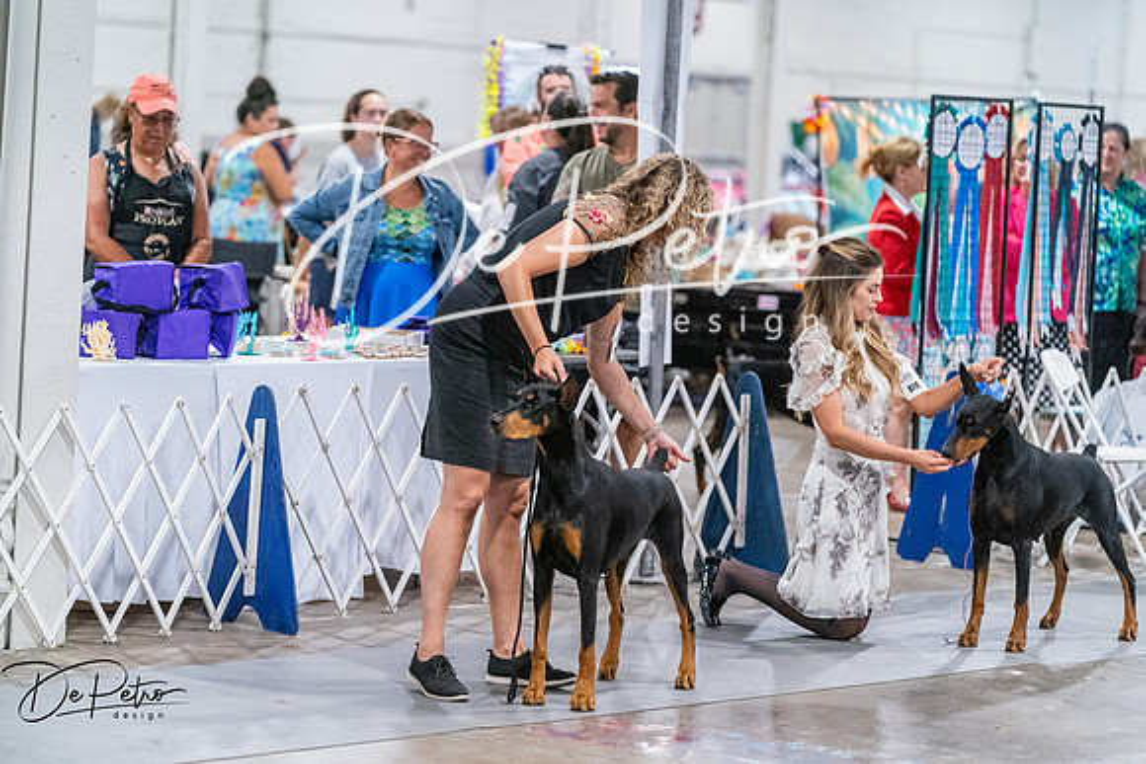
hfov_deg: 15.6
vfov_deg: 10.5
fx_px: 4171
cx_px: 573
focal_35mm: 131
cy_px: 382
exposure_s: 1/320
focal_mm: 131
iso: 6400
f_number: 3.2
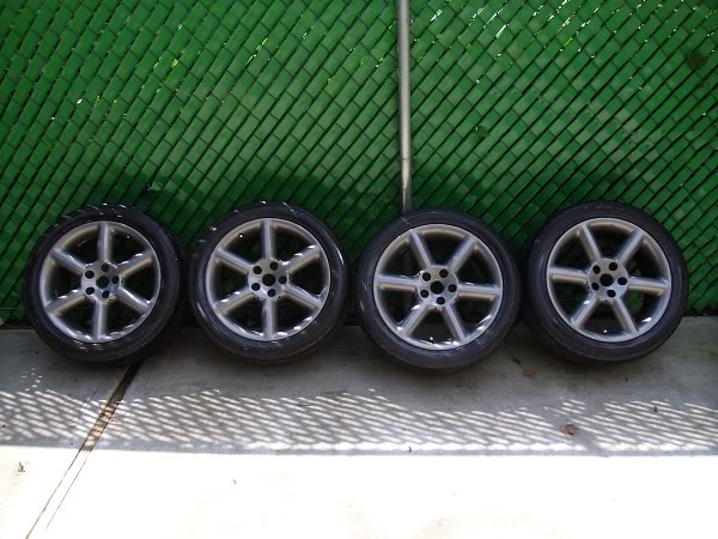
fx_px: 643
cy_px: 270
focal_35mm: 31
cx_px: 359
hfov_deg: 58.4
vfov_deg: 45.4
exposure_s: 1/224
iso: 80
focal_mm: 5.6
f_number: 3.3
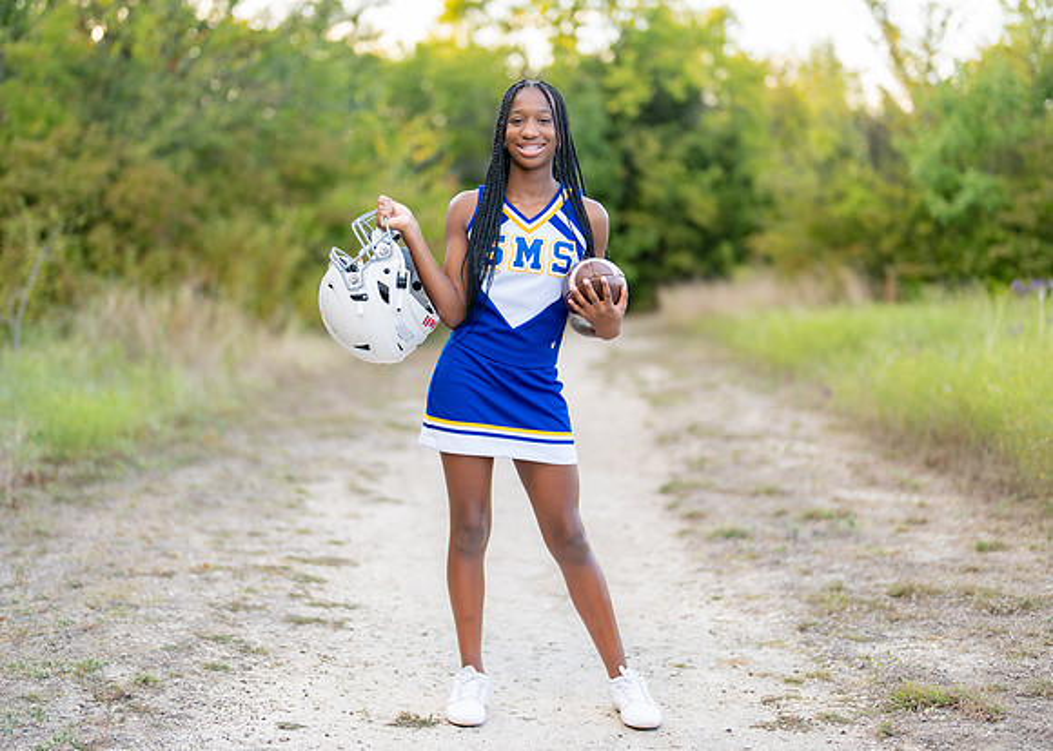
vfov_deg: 24.1
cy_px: 336
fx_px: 1761
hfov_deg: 33.3
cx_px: 515
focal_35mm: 59
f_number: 1.2
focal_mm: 50
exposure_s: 1/500
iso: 100
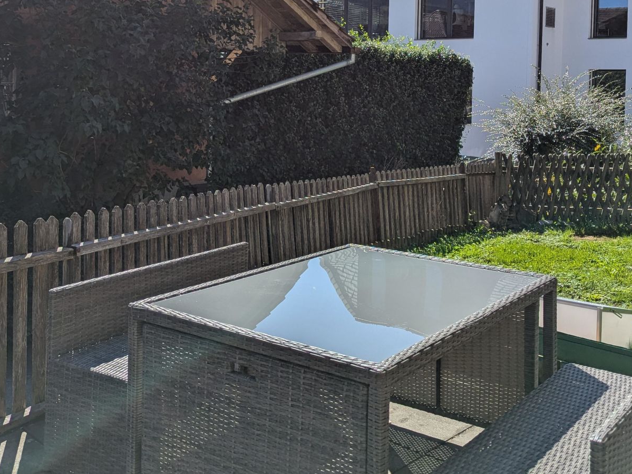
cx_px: 352
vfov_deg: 34.0
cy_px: 92
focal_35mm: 41
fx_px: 748
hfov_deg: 45.7
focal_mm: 6.81
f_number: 1.85
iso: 48
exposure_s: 1/4049
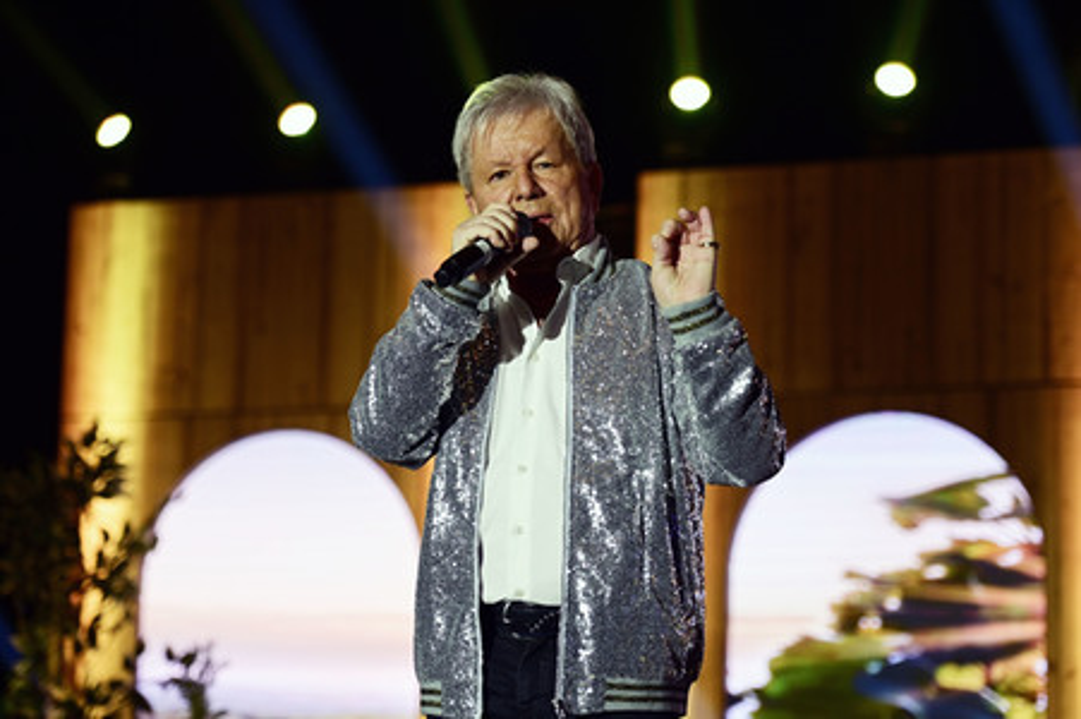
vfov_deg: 13.7
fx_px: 3000
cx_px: 540
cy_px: 360
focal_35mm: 100
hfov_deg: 20.4
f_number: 2.8
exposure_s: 1/200
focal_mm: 100
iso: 900
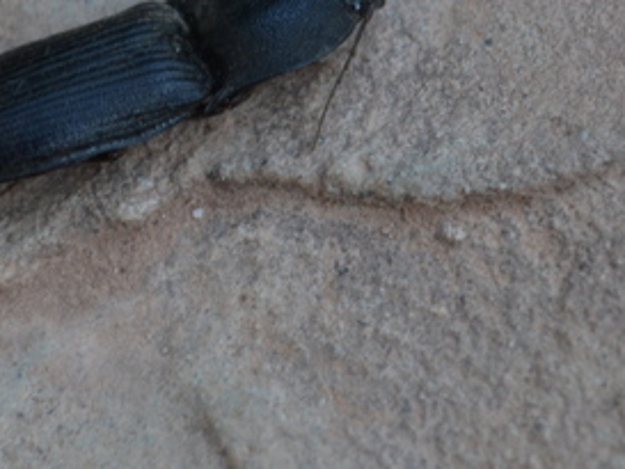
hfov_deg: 7.1
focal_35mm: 280
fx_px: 5052
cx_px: 179
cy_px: 21
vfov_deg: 5.3
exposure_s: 1/60
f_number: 5.6
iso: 450
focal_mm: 55
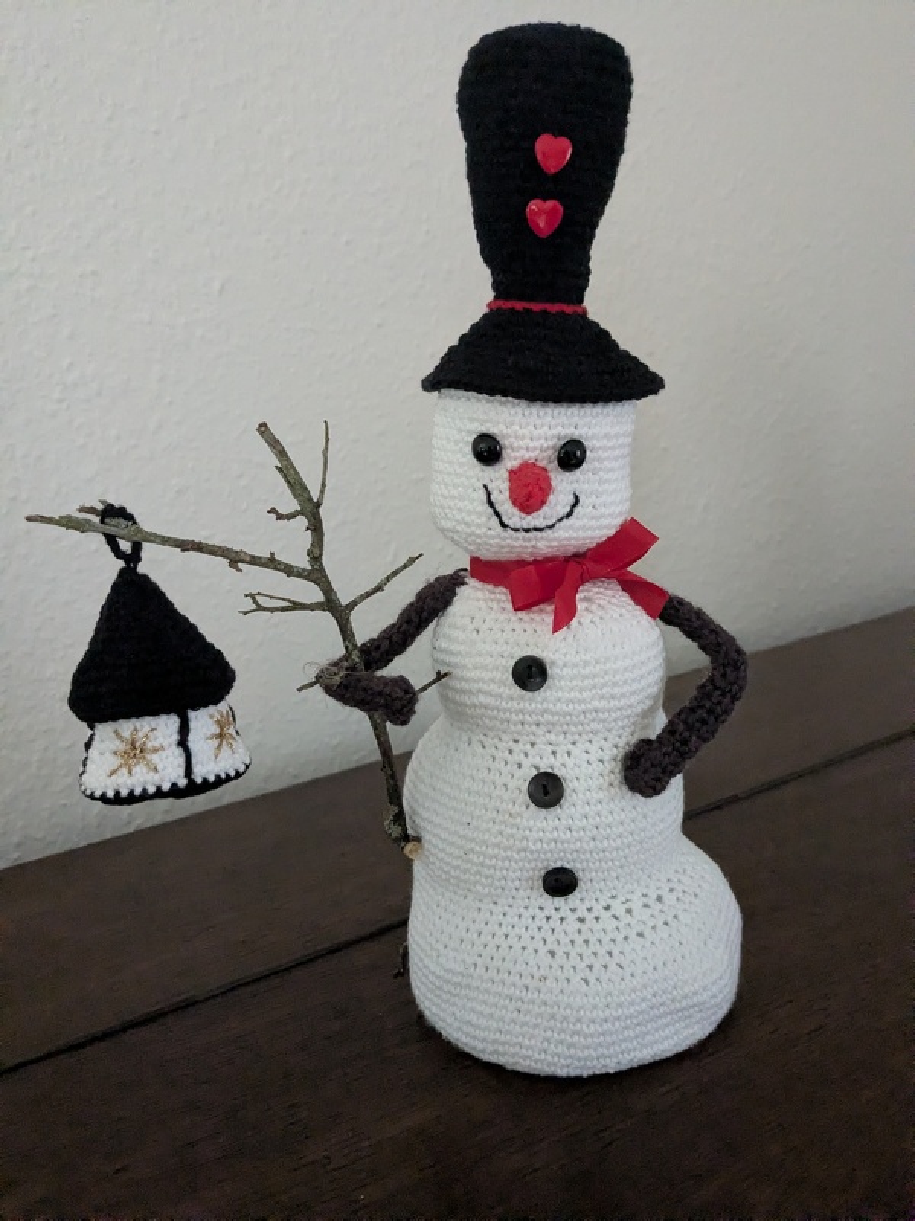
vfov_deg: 65.3
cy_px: 610
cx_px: 458
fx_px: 952
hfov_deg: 51.4
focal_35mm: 27
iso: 2789
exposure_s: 1/99.9
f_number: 1.73
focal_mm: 4.38
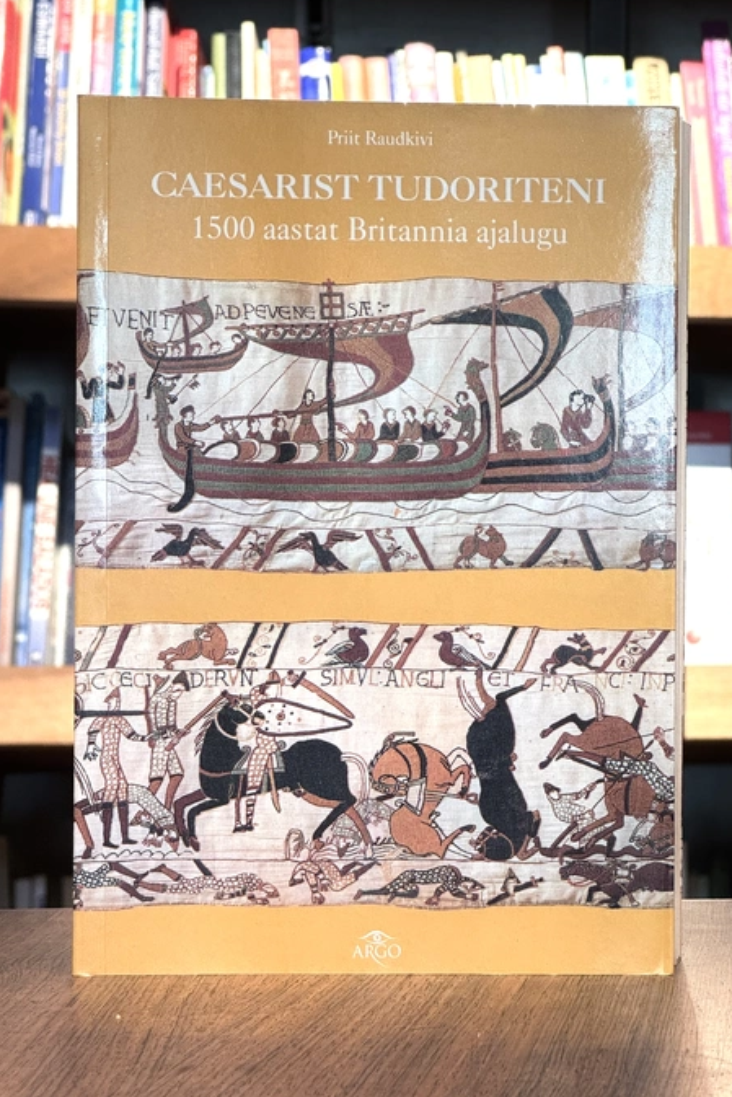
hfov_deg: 16.9
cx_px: 374
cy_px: 544
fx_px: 2469
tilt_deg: +0.3
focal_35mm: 81
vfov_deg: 25.1
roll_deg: +0.9
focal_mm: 9
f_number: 2.8
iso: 250
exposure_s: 1/64
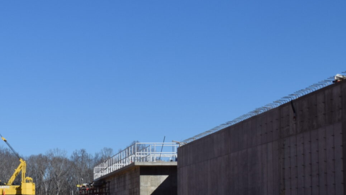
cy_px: 141
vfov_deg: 12.1
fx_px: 918
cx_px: -37
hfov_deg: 20.3
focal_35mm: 100
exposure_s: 1/400
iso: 200
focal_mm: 24
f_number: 10
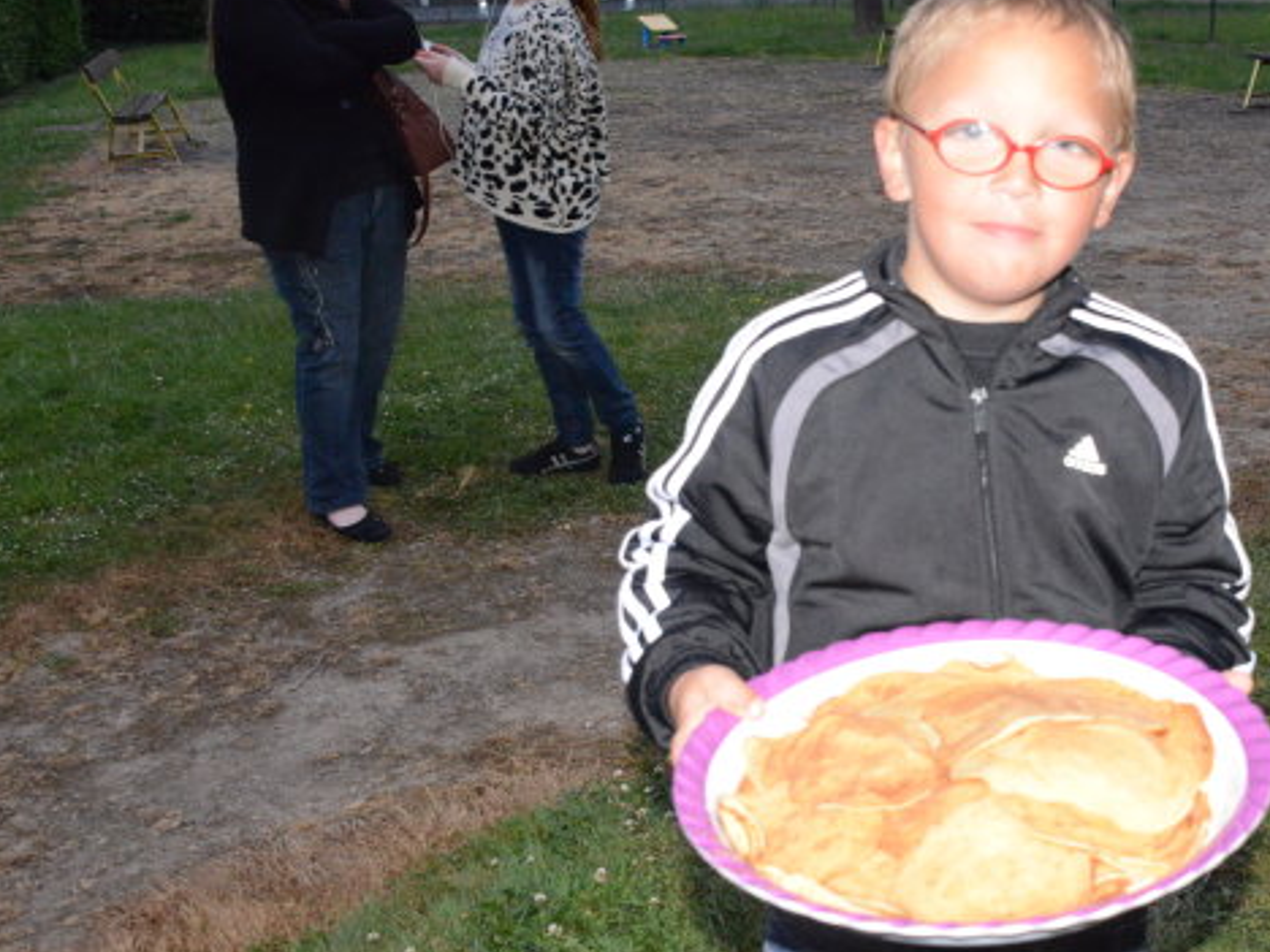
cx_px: 898
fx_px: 1688
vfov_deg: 31.5
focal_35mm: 46
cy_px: 525
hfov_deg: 40.4
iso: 6400
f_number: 8
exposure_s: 1/60
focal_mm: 32
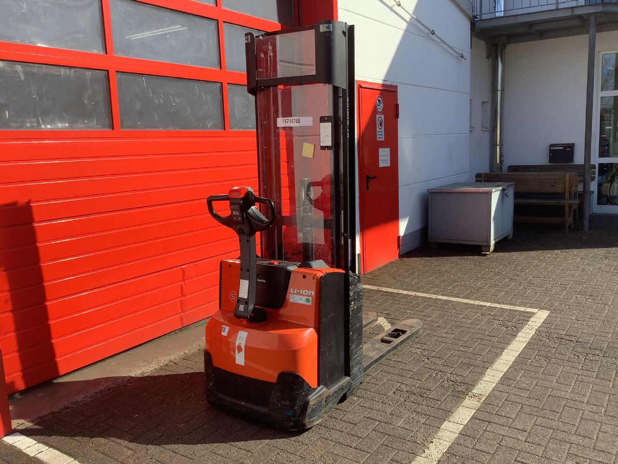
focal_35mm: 31
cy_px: 232
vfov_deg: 45.4
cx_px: 309
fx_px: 553
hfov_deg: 58.4
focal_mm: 3.3
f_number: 2.4
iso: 25
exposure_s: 1/769
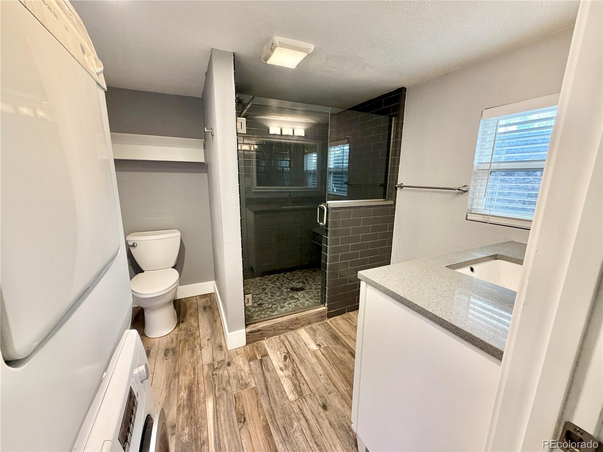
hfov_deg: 102.1
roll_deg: +0.0
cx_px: 302
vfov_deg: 85.7
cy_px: 226
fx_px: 244
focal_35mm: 14
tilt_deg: -10.8
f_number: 2.2
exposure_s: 1/60
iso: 250
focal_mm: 2.22
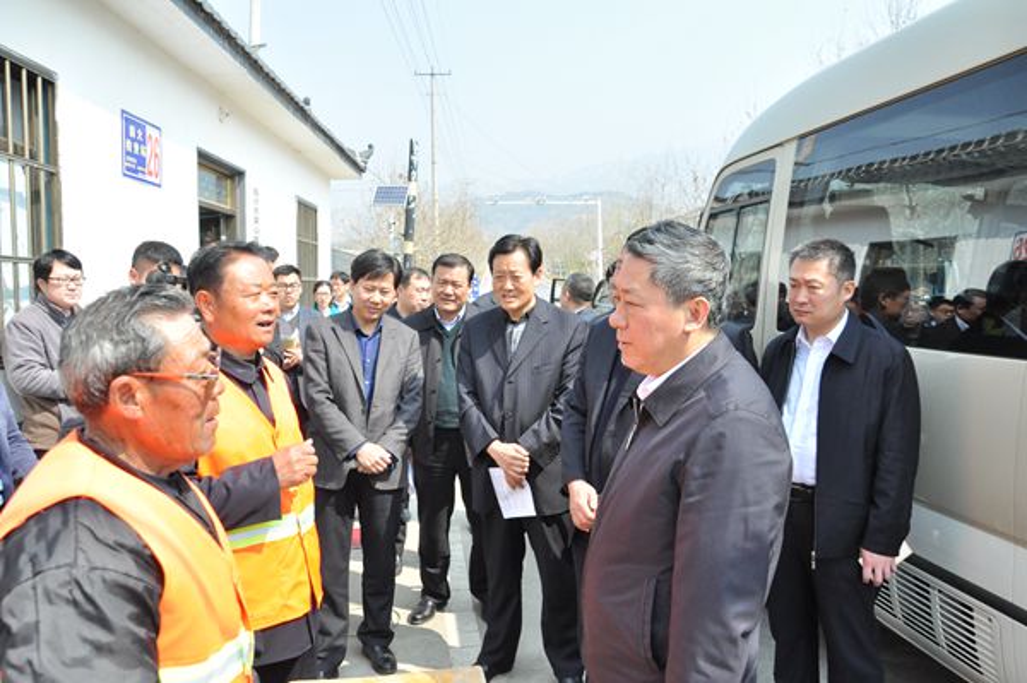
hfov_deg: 67.4
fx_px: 770
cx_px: 514
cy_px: 342
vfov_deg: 47.9
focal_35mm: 27
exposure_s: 1/2000
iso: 1250
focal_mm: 18
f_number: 6.3
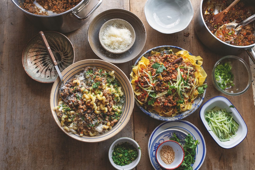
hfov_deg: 54.4
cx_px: 128
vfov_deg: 37.9
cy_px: 85
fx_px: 248
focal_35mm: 35
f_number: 13
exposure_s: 1/200
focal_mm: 35
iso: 800
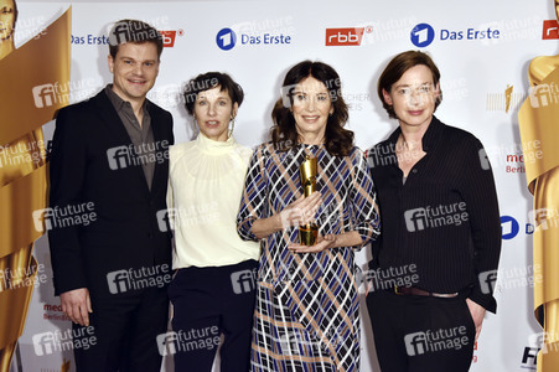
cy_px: 186
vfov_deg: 28.0
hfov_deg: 41.1
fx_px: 745
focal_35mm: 48
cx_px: 280
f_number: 5.6
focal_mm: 48
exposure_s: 1/125
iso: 1000
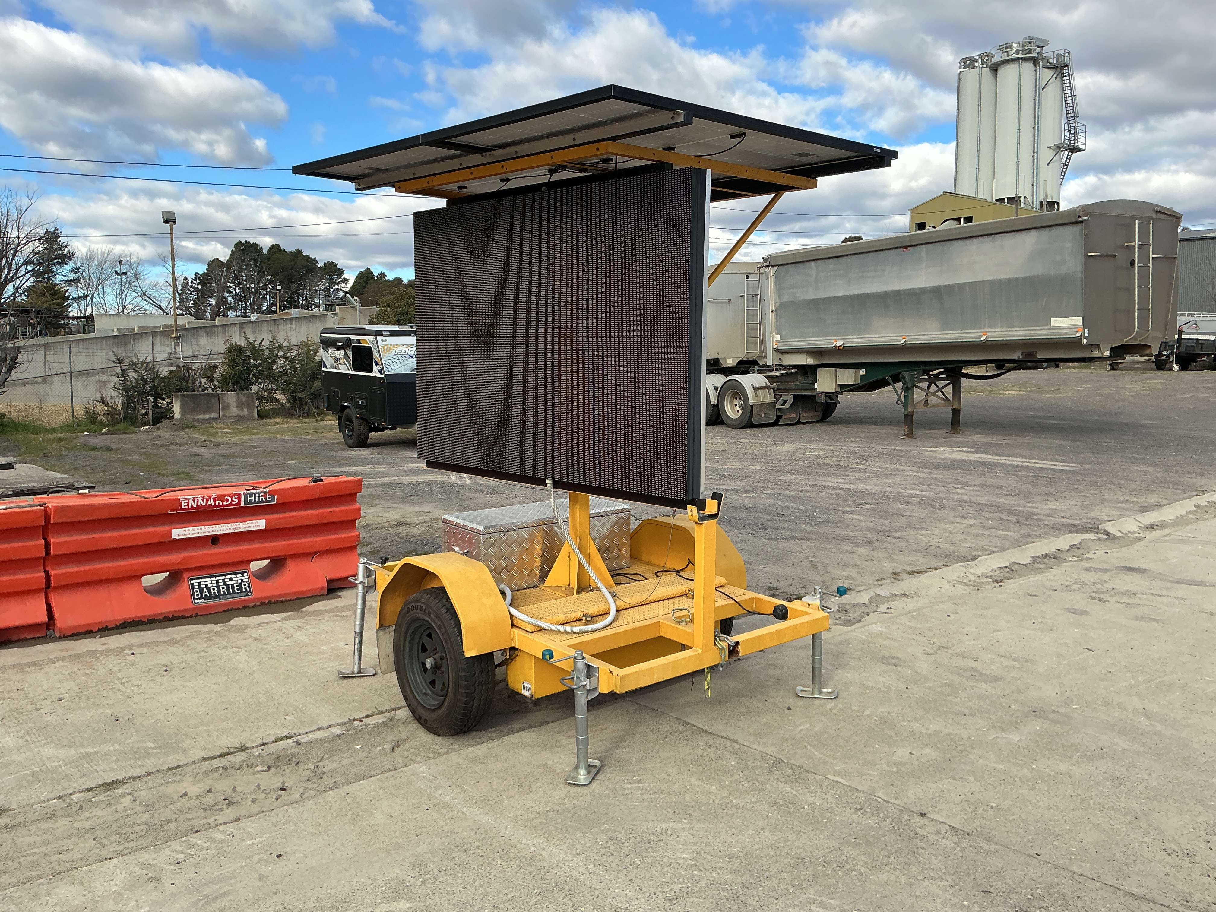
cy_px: 456
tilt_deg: -4.8
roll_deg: +0.1
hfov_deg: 61.7
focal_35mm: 29
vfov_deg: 48.2
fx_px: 1019
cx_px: 608
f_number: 1.8
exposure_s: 1/1076
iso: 25
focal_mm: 3
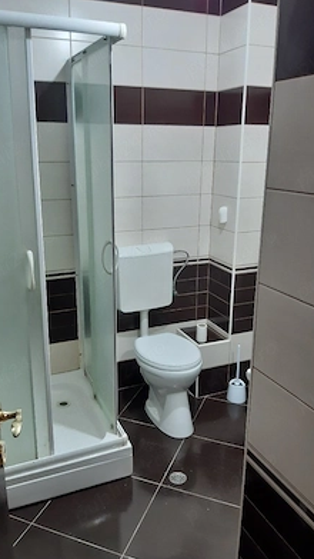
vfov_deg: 66.1
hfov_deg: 40.2
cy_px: 282
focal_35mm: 29
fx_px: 429
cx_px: 148
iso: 200
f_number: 1.7
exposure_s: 1/30
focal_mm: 3.92
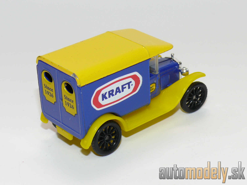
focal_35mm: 95
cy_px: 92
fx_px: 678
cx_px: 124
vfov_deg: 15.6
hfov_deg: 20.7
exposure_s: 1/30
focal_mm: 12.9
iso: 100
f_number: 4
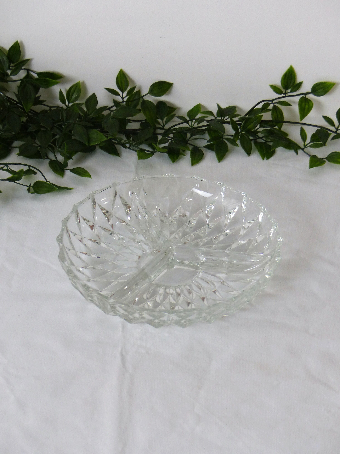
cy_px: 227
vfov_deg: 19.4
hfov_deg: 14.6
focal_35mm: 101
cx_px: 170
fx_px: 1323
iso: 200
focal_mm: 16.9
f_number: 2.8
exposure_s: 1/60
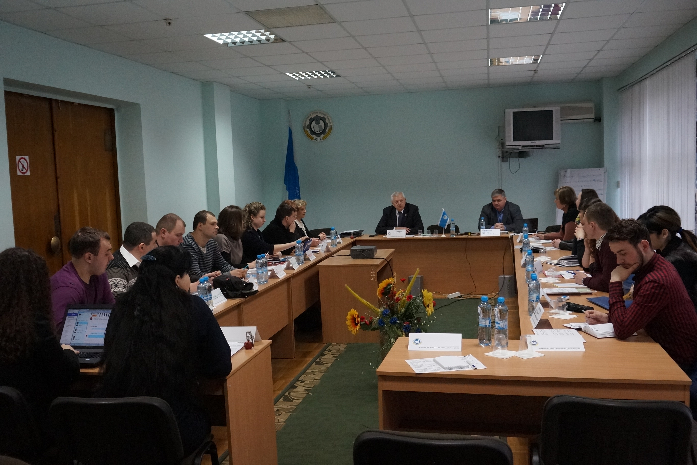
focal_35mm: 33
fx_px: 639
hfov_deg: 57.2
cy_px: 232
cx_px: 348
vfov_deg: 40.0
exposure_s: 1/160
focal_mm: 22
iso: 2500
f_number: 4.5
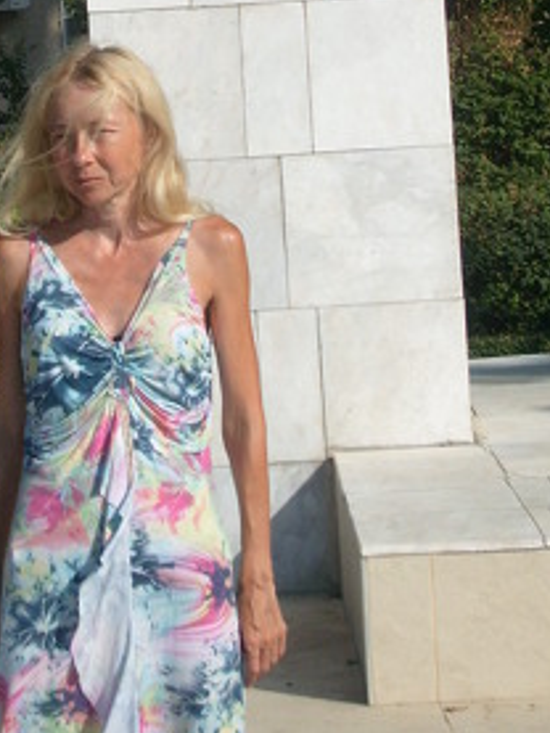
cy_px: -8
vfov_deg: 14.7
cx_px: 114
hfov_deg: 11.2
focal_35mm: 132
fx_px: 2794
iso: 80
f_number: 9.1
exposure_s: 1/350
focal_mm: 10.3
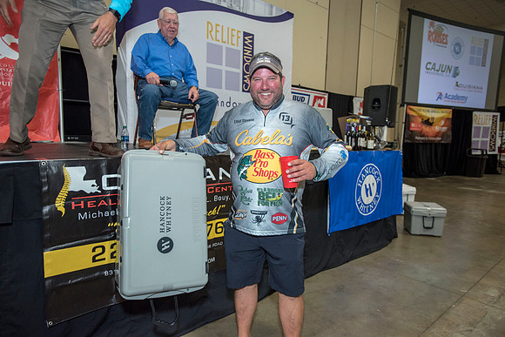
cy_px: 168
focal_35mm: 24
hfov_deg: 73.7
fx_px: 337
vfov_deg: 53.2
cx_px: 252
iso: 1250
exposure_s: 1/250
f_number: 2.8
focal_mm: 24
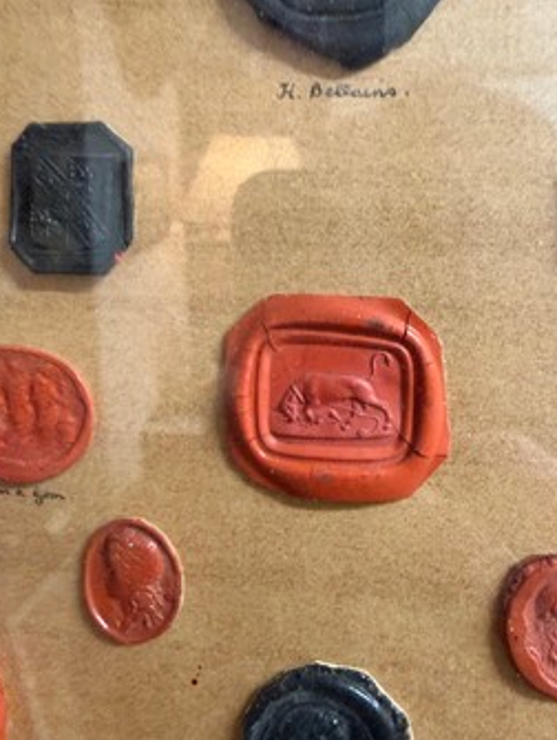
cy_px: 353
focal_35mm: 31
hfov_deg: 45.4
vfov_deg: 58.3
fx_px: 664
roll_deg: +0.2
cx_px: 318
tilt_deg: +2.1
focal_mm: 2.22
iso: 500
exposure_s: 1/50
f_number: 2.2
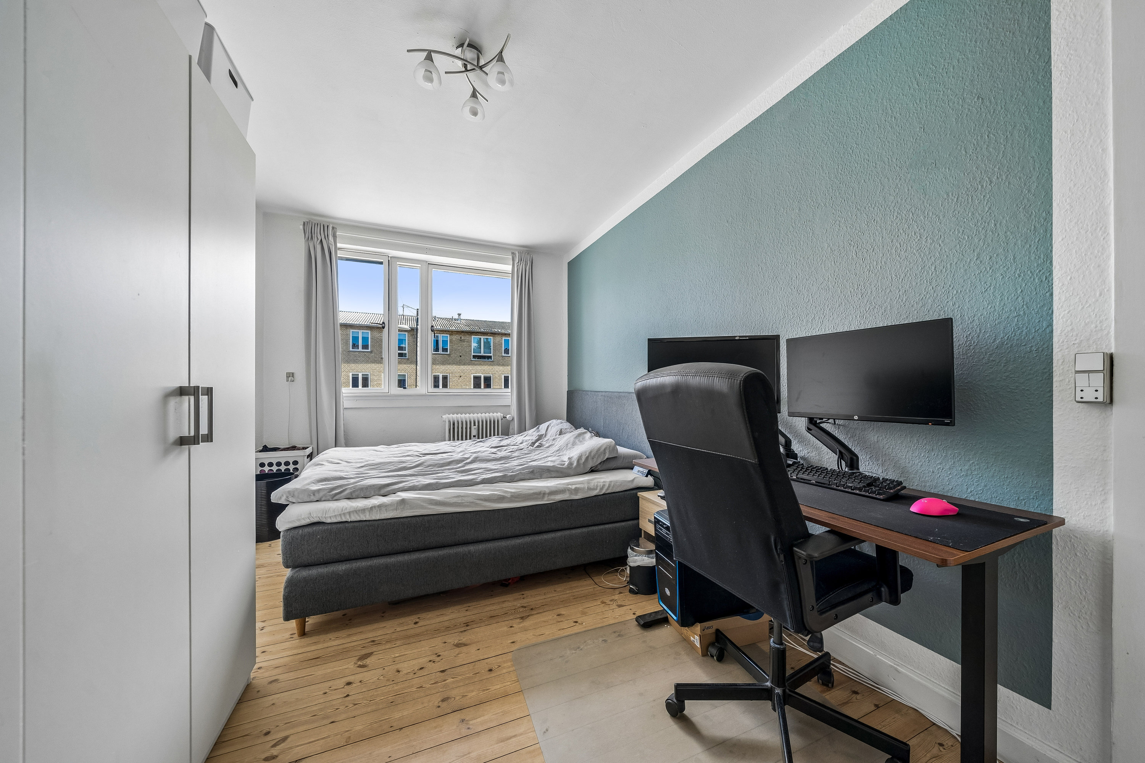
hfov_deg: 112.6
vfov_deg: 90.0
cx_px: 572
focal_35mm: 12
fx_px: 382
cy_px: 382
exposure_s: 1/50
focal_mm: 12
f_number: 5.6
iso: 400
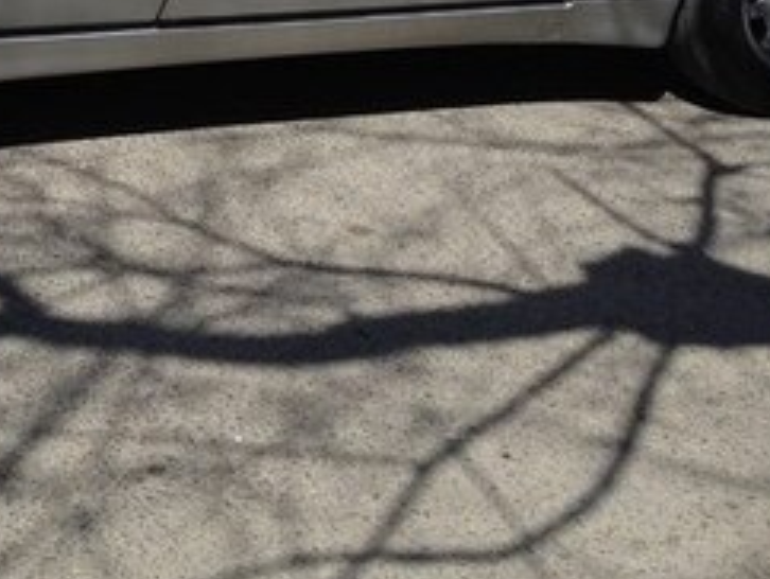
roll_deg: -2.8
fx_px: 2004
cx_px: 35
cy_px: -110
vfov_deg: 15.8
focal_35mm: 90
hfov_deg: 21.1
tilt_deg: -14.8
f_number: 2.4
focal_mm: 4.12
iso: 50
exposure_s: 1/2262
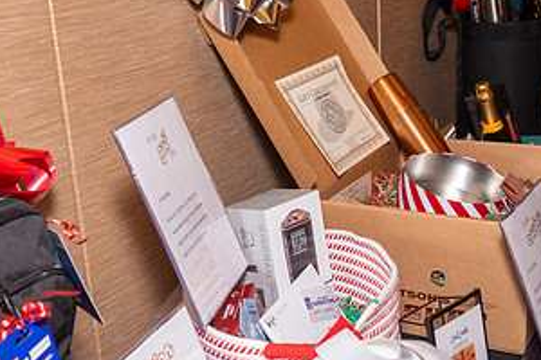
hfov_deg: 34.5
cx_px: 249
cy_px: 194
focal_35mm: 58
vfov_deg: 23.4
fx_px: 872
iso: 3200
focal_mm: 30
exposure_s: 1/60
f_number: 4
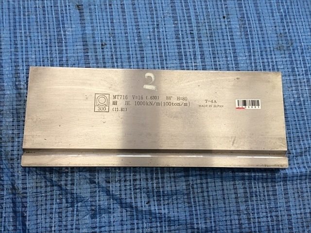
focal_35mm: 29
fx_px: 261
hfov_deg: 61.7
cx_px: 156
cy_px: 116
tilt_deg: -80.3
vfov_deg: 48.2
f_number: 2.2
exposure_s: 1/40
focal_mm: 4.15
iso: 40
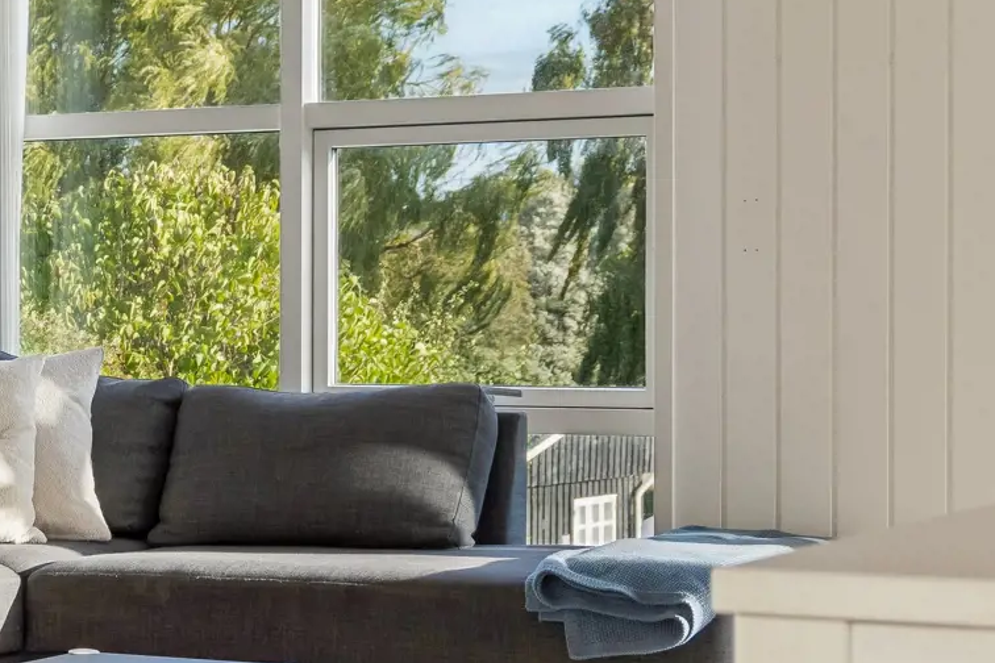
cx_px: -26
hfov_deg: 20.6
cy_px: 329
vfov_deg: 14.4
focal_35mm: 95
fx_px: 2633
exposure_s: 1/200
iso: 200
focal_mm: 25
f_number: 4
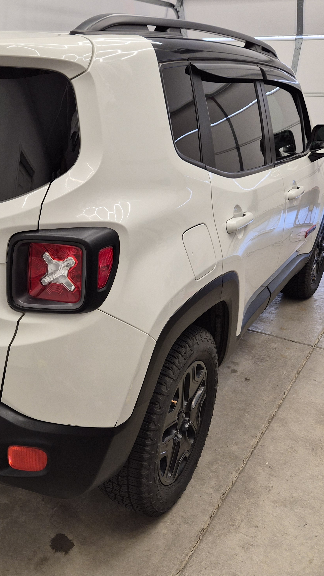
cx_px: 61
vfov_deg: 58.0
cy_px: 289
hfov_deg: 33.6
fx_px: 519
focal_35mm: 34
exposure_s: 1/55
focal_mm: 5.4
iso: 64
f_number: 1.8
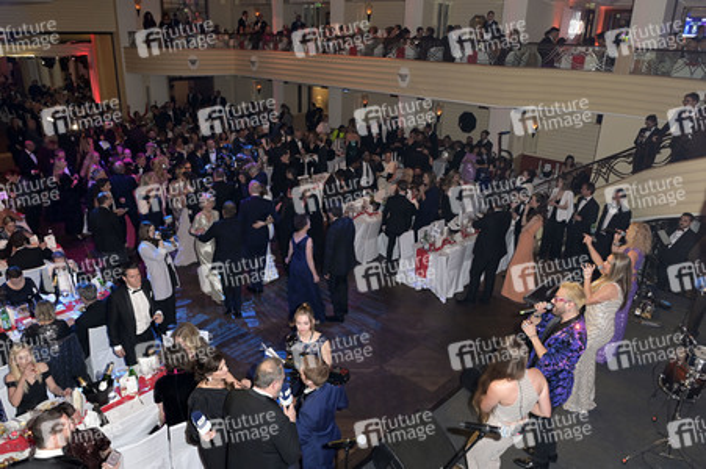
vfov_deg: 53.1
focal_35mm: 24
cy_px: 234
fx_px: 470
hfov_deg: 73.8
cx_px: 353
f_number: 5
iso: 2000
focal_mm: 24
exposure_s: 1/125
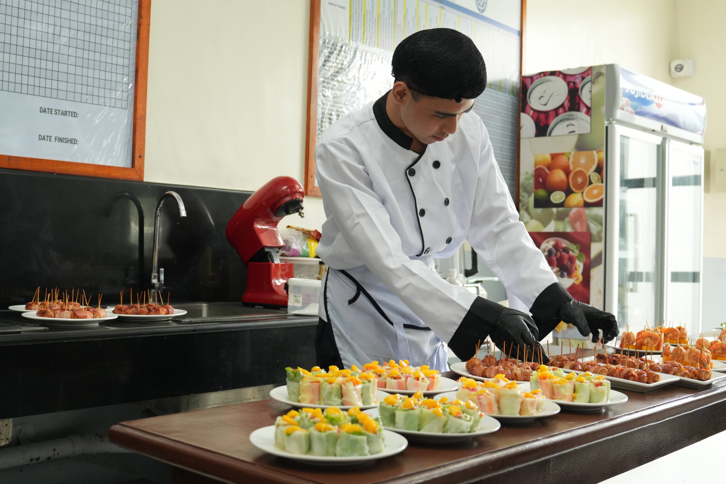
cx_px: 363
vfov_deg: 31.9
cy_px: 242
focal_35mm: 42
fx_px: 847
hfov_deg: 46.4
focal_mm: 28
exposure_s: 1/125
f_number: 4
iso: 1600
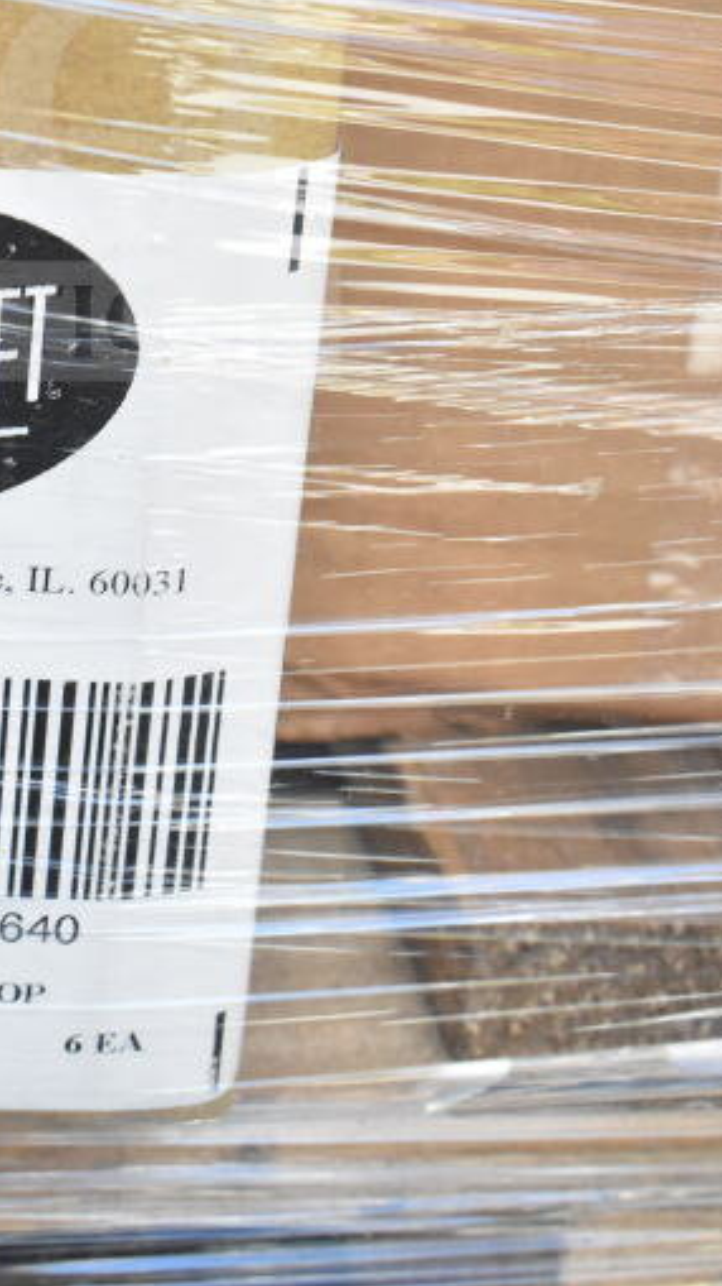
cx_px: 56
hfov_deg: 18.2
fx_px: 2212
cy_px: 179
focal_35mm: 65
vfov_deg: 31.2
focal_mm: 23
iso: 1600
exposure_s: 1/200
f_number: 8
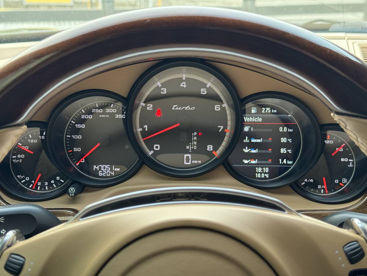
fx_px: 509
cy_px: 138
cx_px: 184
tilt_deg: -18.7
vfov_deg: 30.3
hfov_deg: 39.7
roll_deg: -0.3
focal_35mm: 48
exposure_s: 1/57
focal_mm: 6.76
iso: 250
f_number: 1.78
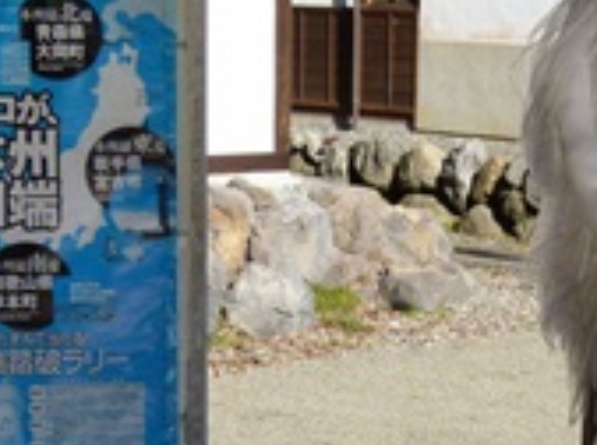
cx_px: 569
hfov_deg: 14.9
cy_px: 283
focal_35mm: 131
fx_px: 2254
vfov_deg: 11.3
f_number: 4
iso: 100
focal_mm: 8.3
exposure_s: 1/800
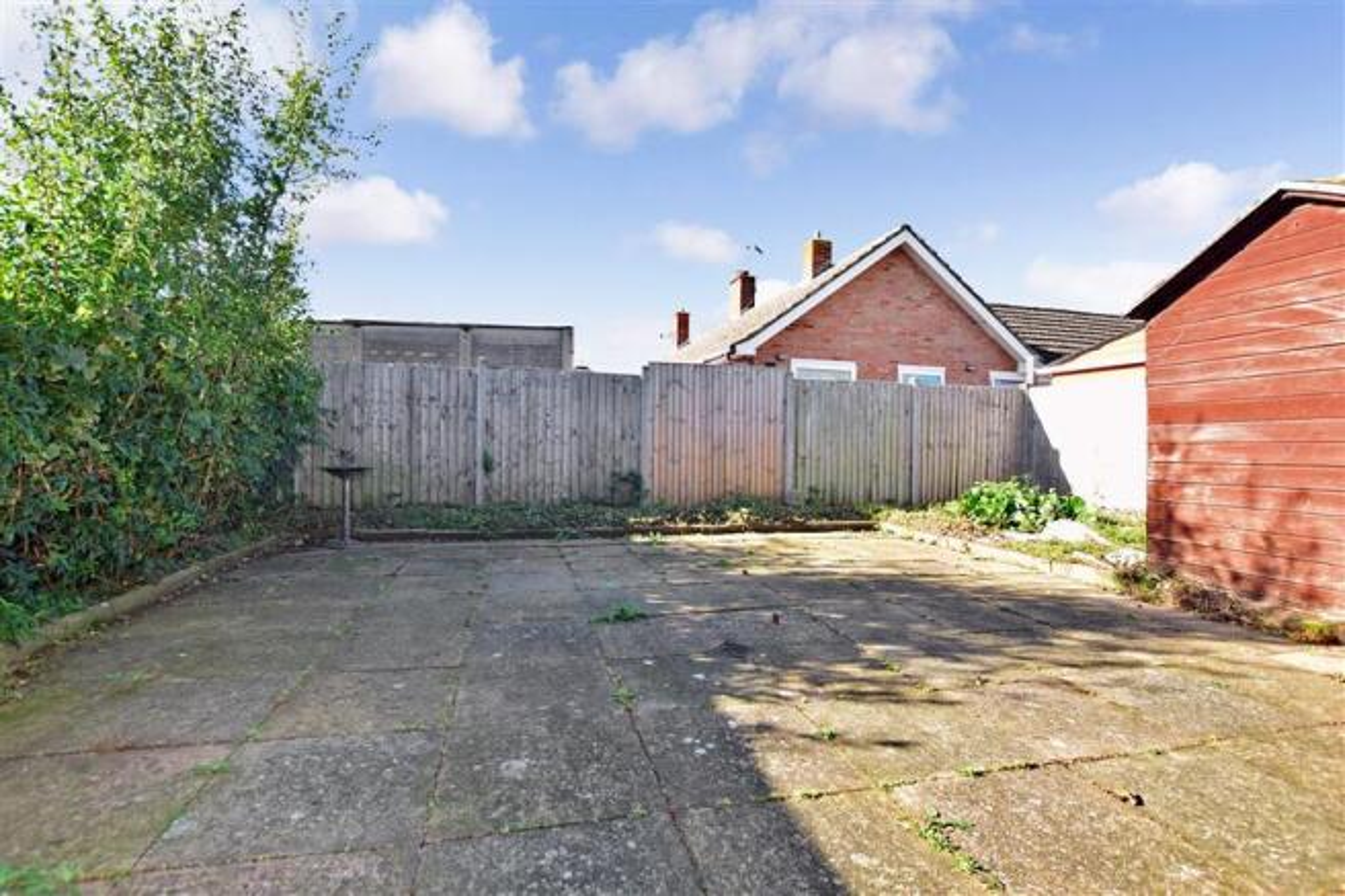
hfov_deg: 95.0
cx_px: 672
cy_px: 448
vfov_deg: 72.0
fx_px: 616
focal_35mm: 16
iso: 200
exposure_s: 1/160
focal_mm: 11
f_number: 6.3
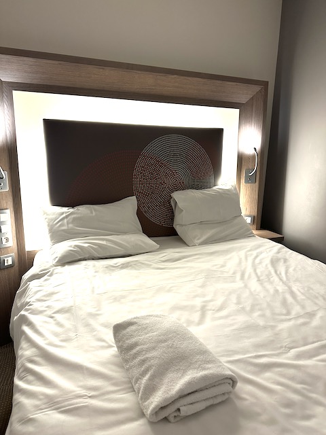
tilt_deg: -13.6
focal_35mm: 24
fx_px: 301
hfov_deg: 56.8
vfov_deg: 71.6
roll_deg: -1.6
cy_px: 218
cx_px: 163
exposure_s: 1/50
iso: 320
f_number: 1.78
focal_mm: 6.86
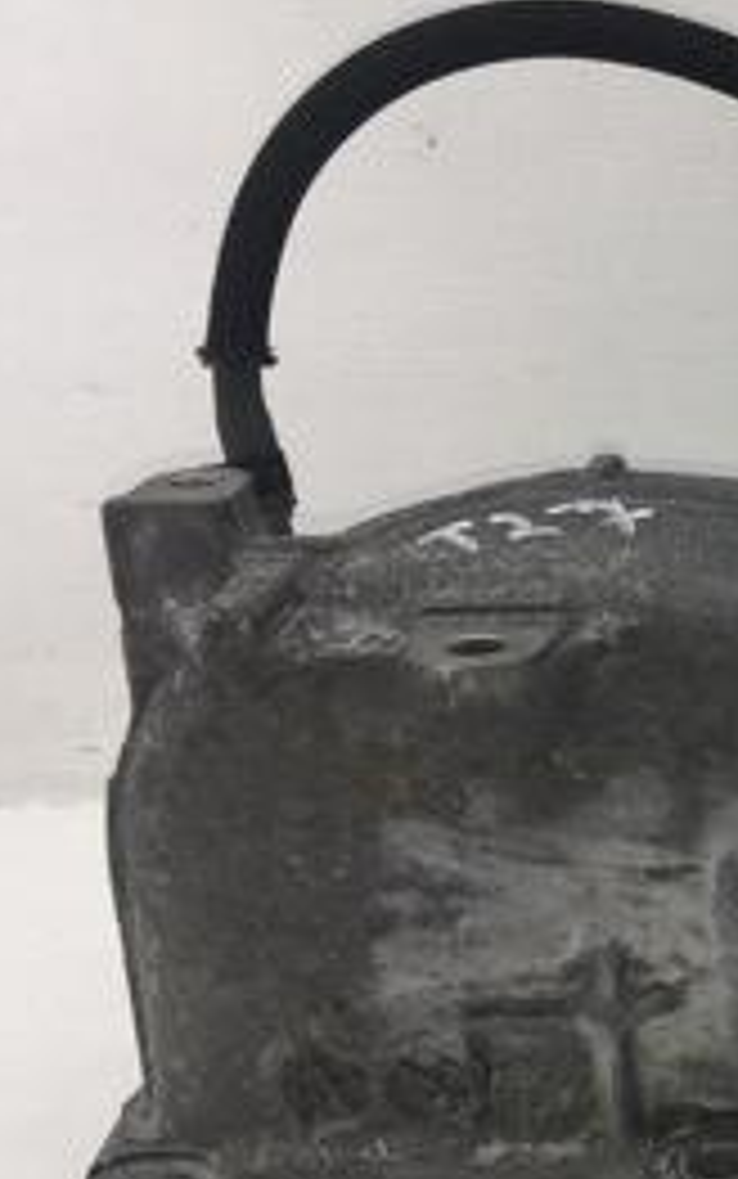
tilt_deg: -21.5
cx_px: 1287
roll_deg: -0.3
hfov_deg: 15.3
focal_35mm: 75
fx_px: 2411
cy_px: 850
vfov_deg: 27.2
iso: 25
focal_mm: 4.15
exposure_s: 1/288
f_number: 2.2
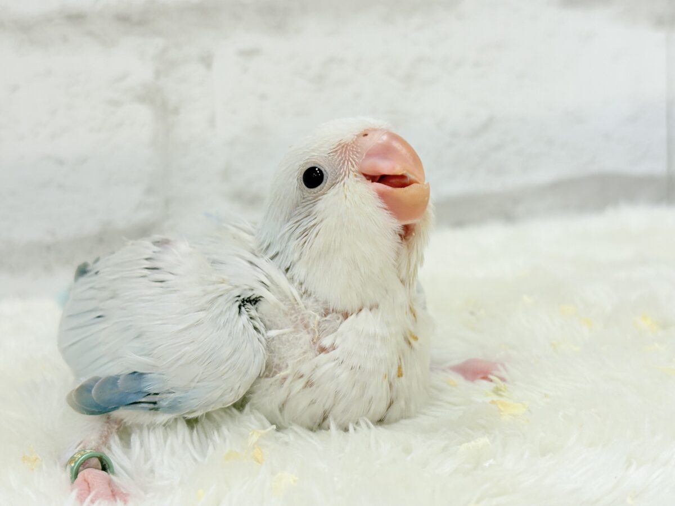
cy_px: 253
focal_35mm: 52
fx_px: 1014
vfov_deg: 28.0
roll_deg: +3.2
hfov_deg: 36.8
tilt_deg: -9.5
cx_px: 338
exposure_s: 1/50
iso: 32
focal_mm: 5.96
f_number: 1.6
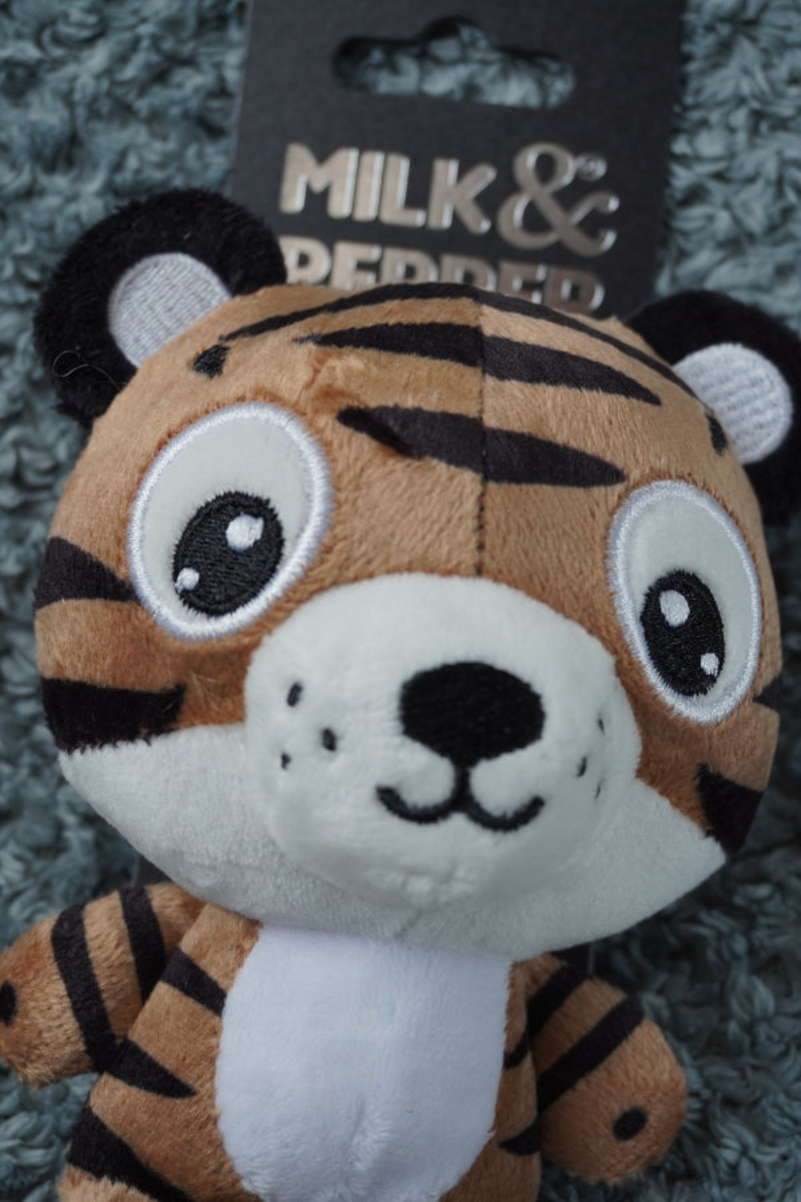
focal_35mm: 57
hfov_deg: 23.8
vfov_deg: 35.1
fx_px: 1902
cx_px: 400
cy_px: 601
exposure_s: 1/50
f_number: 6.3
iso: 400
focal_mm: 38
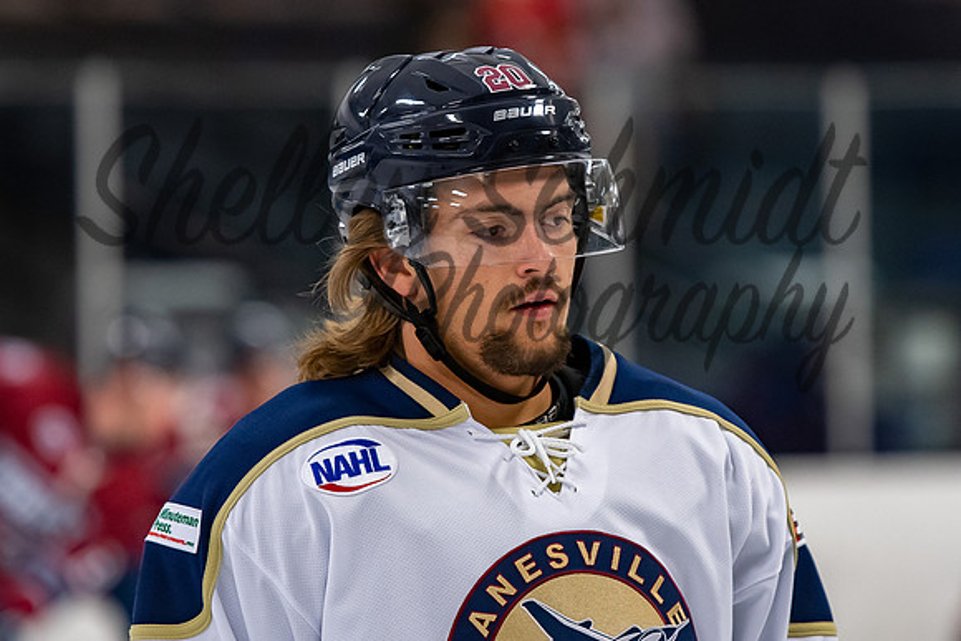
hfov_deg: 5.7
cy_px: 261
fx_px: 9647
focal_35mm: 361
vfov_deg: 3.8
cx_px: 497
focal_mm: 190
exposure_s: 1/640
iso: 1250
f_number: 3.2
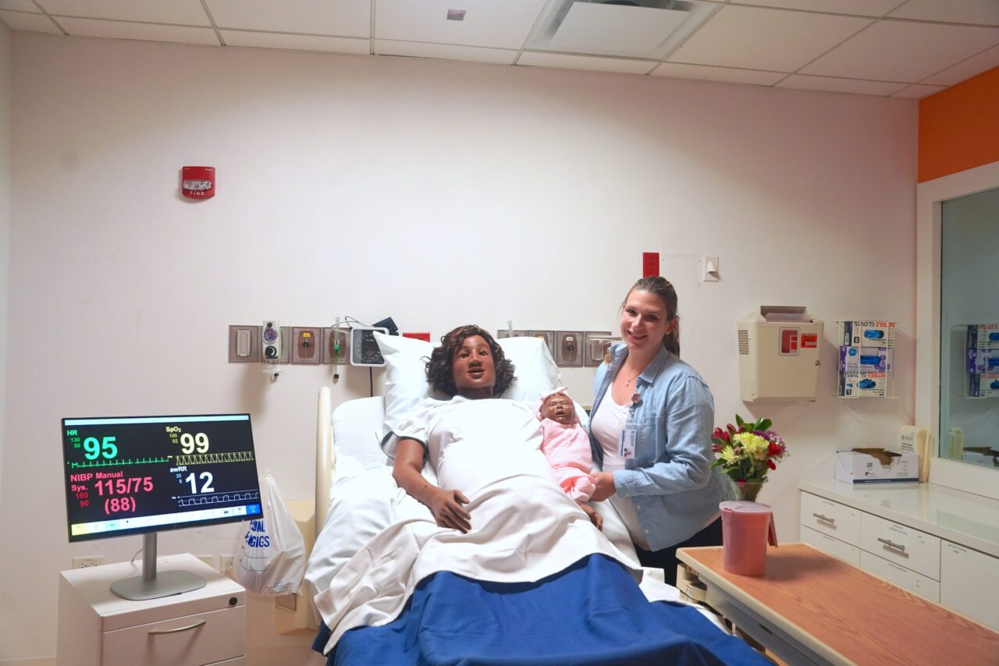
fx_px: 794
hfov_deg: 64.4
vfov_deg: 45.5
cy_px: 333
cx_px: 500
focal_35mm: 29
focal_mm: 28.6
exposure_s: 1/160
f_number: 4
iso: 2000
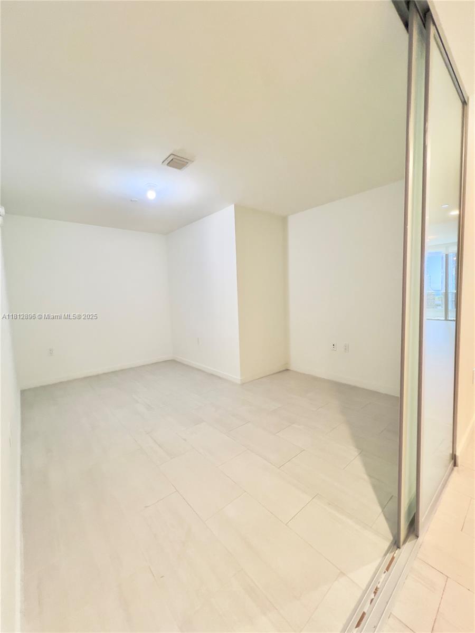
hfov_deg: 89.9
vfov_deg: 106.2
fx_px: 238
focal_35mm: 13
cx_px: 238
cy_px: 316
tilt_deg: -5.5
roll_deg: +2.4
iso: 250
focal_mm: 1.57
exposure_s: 1/120
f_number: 1.8
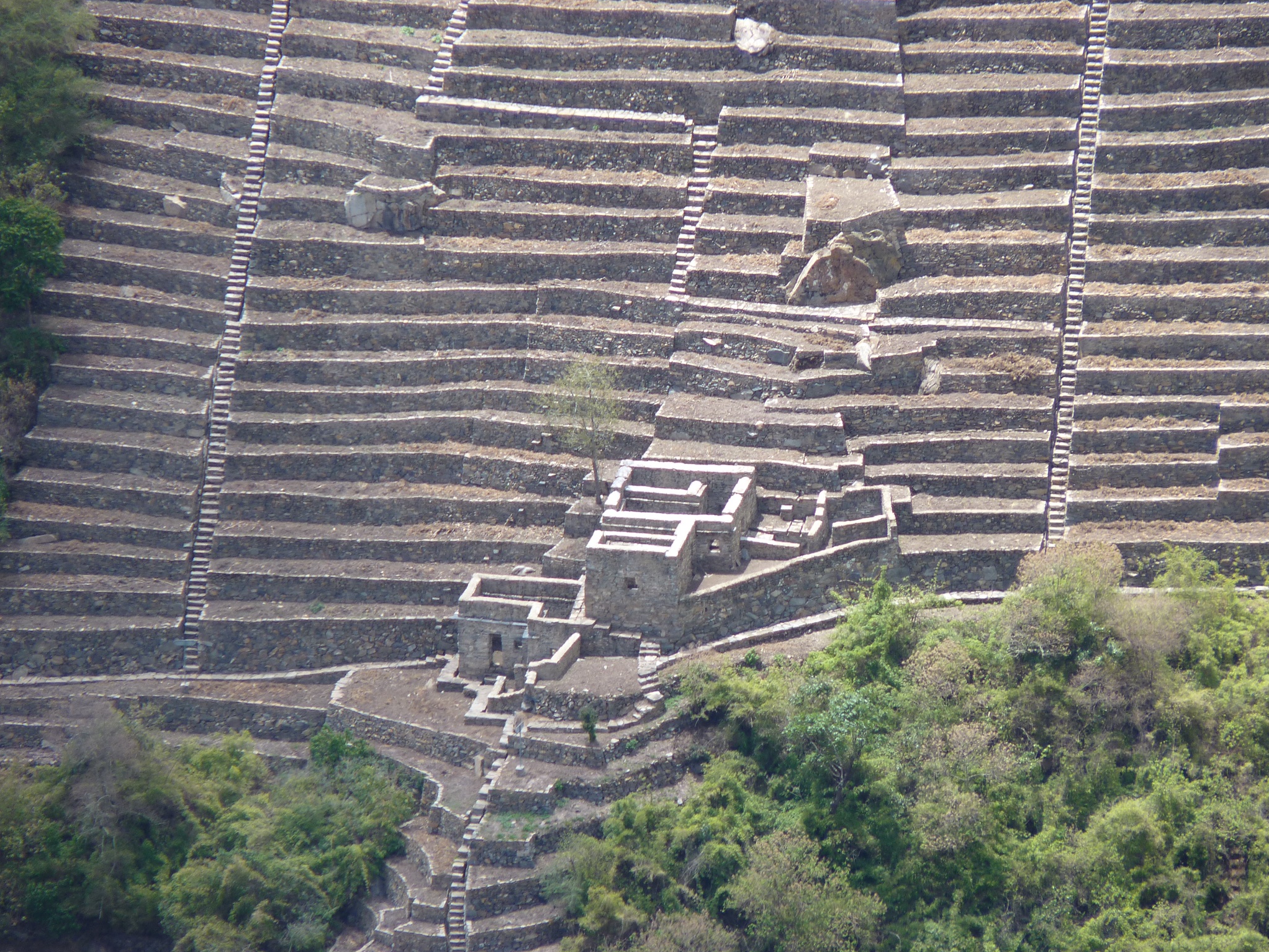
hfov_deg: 4.1
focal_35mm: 487
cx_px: 635
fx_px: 17853
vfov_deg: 3.1
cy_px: 476
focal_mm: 86.4
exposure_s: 1/200
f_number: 4.4
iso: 80
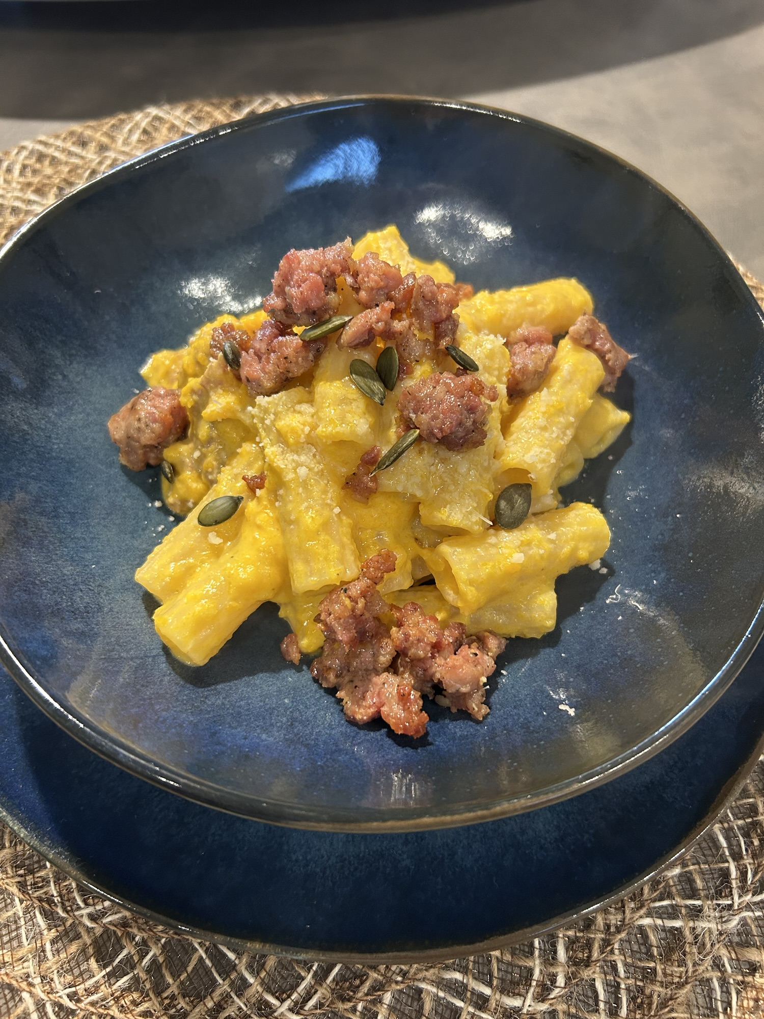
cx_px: 382
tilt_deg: -61.4
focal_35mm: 26
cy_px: 510
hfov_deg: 53.1
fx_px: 765
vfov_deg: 67.3
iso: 250
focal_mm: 5.7
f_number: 1.5
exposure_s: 1/50
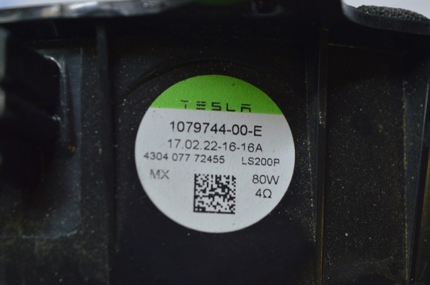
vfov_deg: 16.5
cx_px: 215
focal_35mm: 82
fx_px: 984
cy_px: 142
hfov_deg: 24.6
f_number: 5.6
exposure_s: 1/50
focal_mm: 55
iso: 400
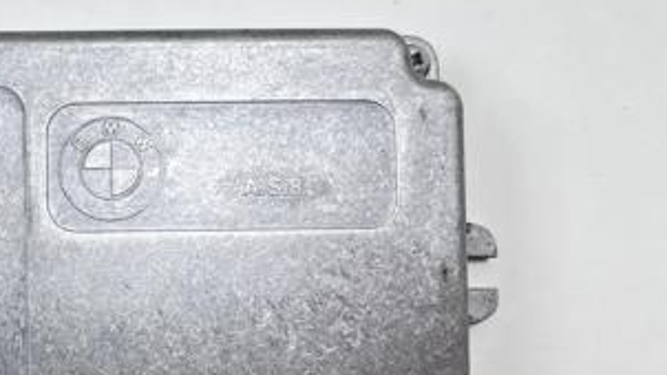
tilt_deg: -88.2
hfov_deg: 31.7
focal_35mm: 60
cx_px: -31
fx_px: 1061
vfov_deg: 20.0
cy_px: 258
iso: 32
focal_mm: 5.7
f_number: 1.5
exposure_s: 1/151
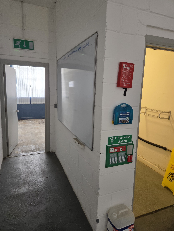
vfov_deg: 73.9
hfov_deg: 58.9
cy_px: 116
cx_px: 87
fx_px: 154
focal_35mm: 23
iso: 320
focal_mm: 5.4
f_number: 1.8
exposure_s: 1/100
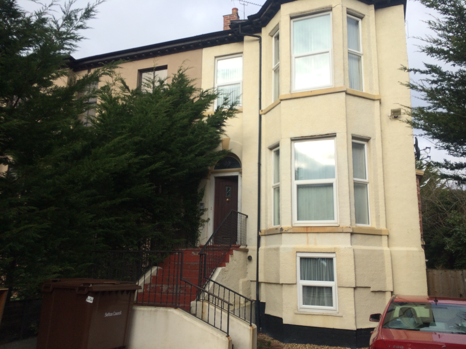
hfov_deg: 61.7
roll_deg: -0.9
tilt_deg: +11.1
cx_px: 233
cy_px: 174
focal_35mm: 29
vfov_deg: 48.2
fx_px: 390
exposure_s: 1/933
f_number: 2.2
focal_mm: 4.15
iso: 32
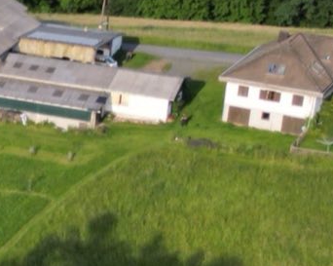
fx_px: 945
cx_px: -78
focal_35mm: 96
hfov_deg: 18.8
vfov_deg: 15.8
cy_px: 25
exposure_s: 1/1250
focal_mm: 6.72
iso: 100
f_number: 1.7
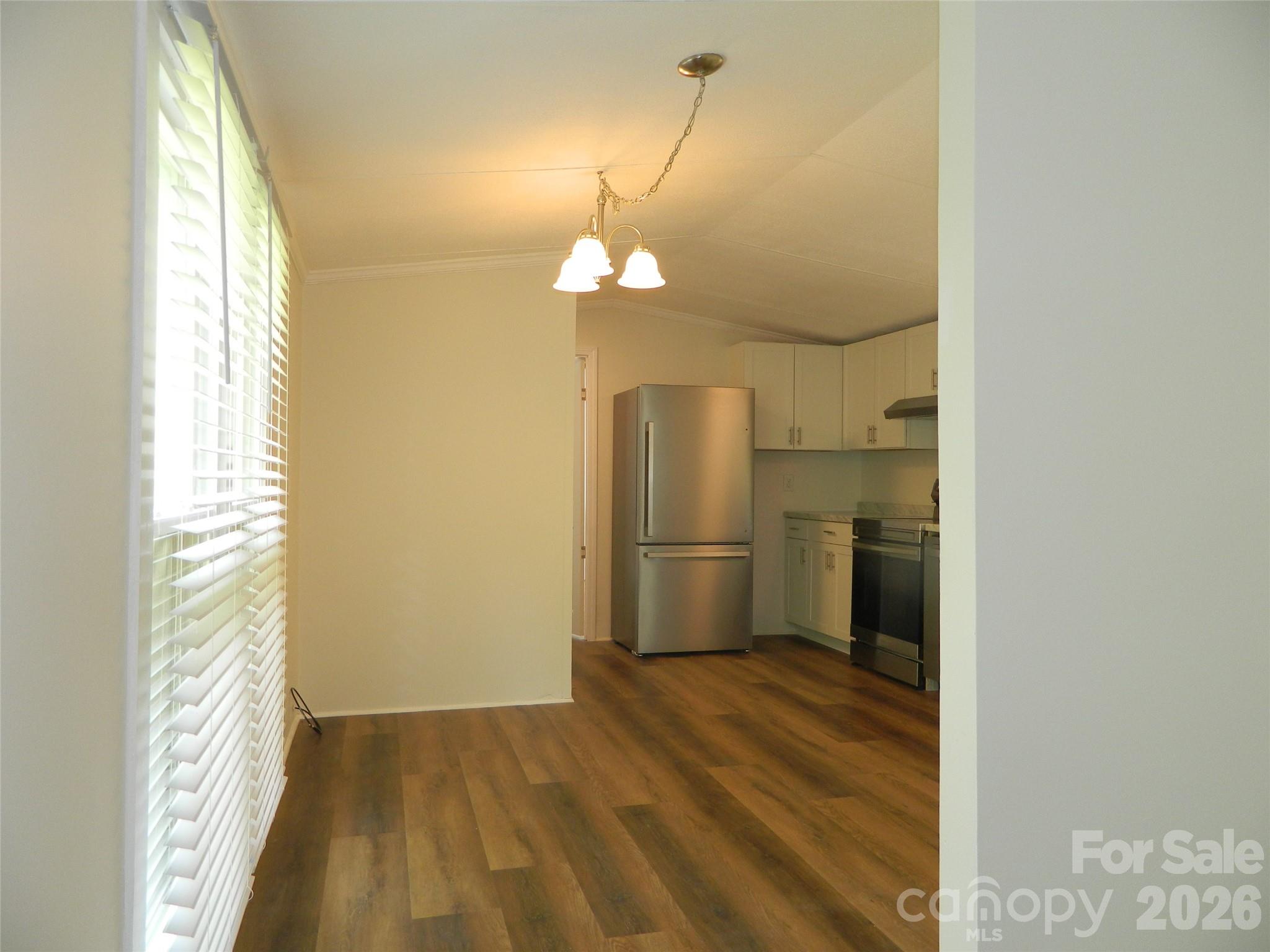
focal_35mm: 25
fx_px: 917
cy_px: 476
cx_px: 635
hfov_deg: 69.4
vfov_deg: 54.9
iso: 110
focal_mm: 4.5
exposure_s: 1/30
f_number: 3.1
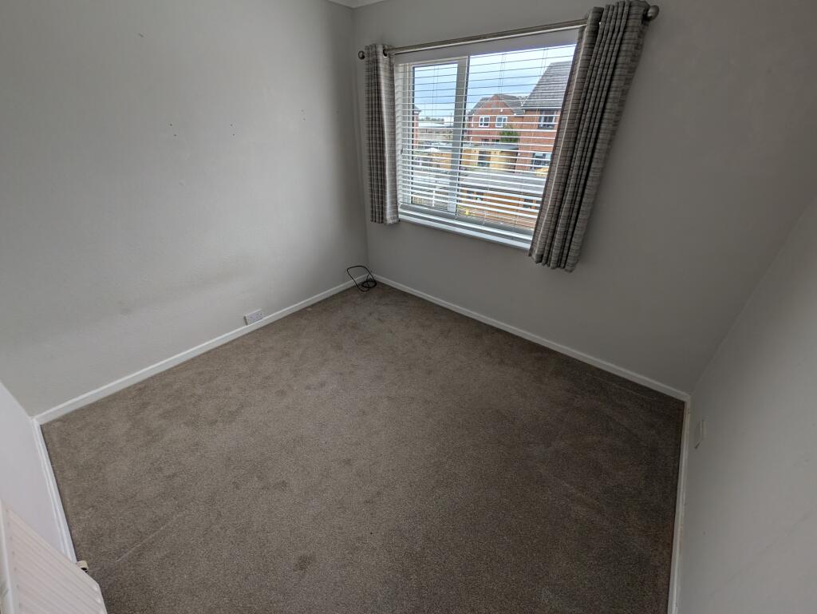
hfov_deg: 110.5
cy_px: 307
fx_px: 283
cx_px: 408
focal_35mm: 12
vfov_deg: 94.5
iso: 53
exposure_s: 1/215
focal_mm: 2.02
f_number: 1.7
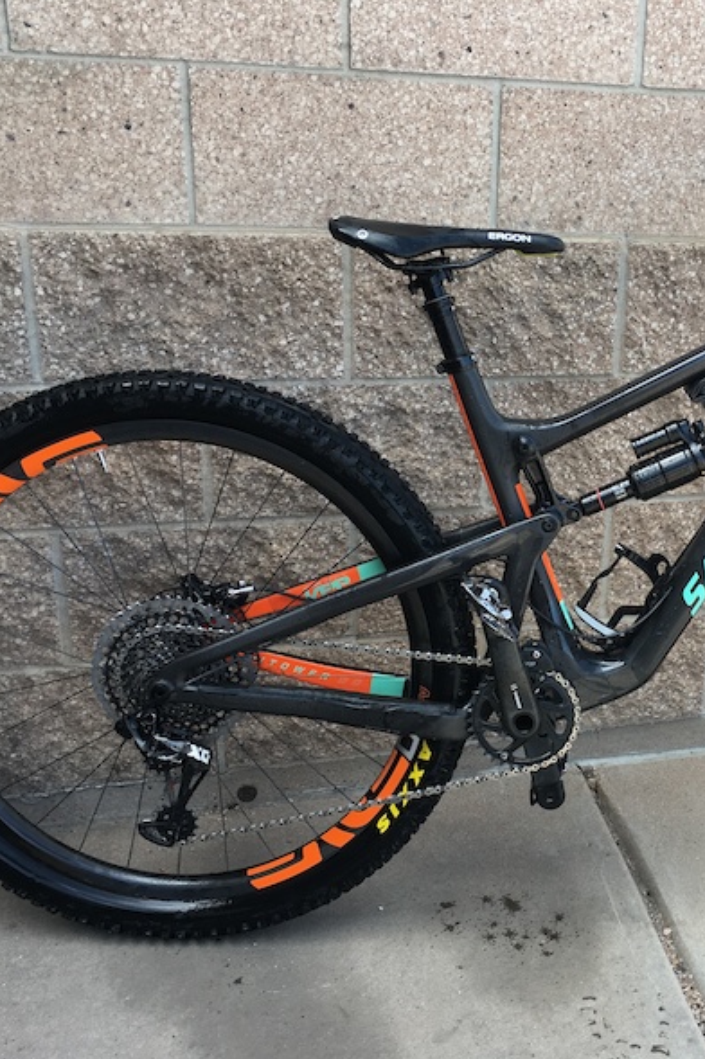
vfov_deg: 47.4
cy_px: 538
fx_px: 1206
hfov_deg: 31.7
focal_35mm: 41
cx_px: 572
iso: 25
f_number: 2.2
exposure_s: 1/138
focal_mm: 4.15
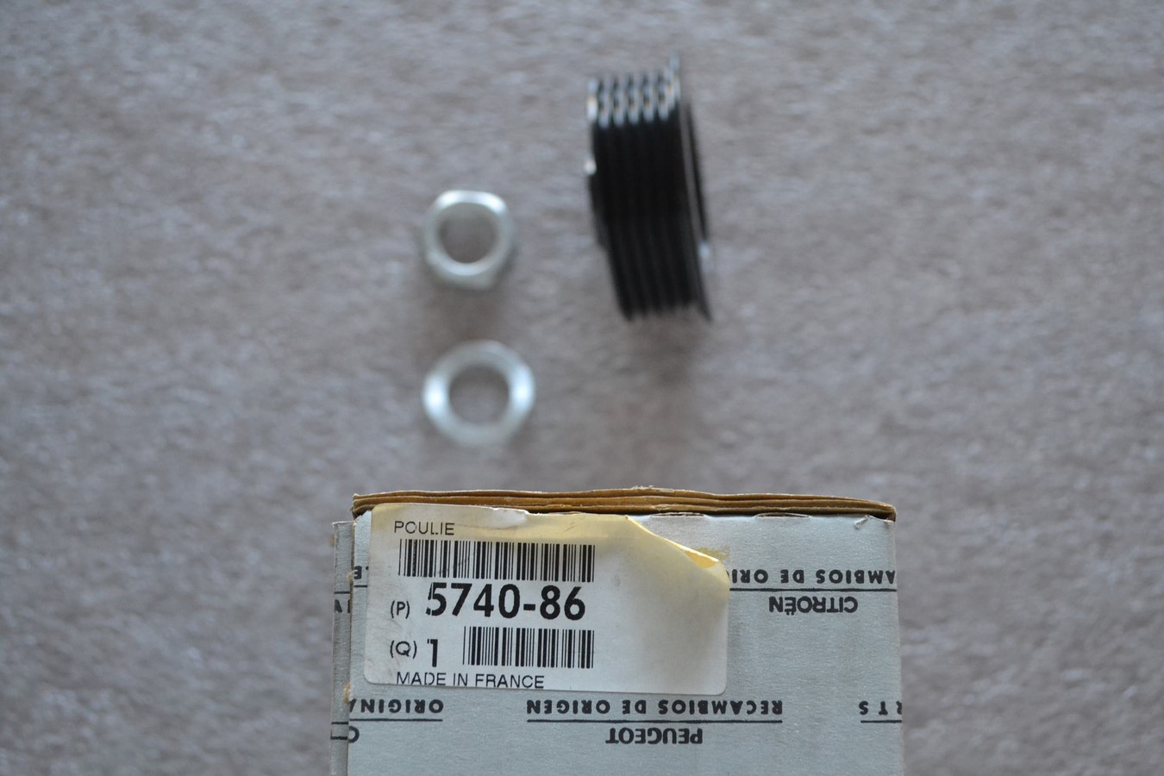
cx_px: 582
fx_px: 1649
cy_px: 388
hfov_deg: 38.9
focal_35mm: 51
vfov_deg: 26.5
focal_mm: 34
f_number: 5
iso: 1600
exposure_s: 1/60
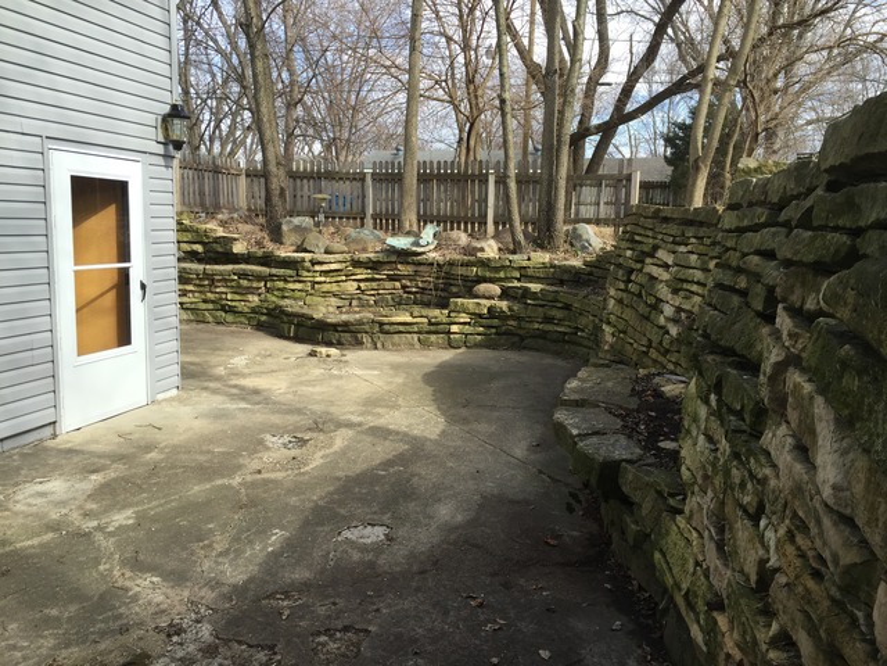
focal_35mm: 29
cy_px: 333
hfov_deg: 61.7
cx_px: 444
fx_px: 743
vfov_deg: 48.2
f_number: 2.2
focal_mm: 4.15
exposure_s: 1/599
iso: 32
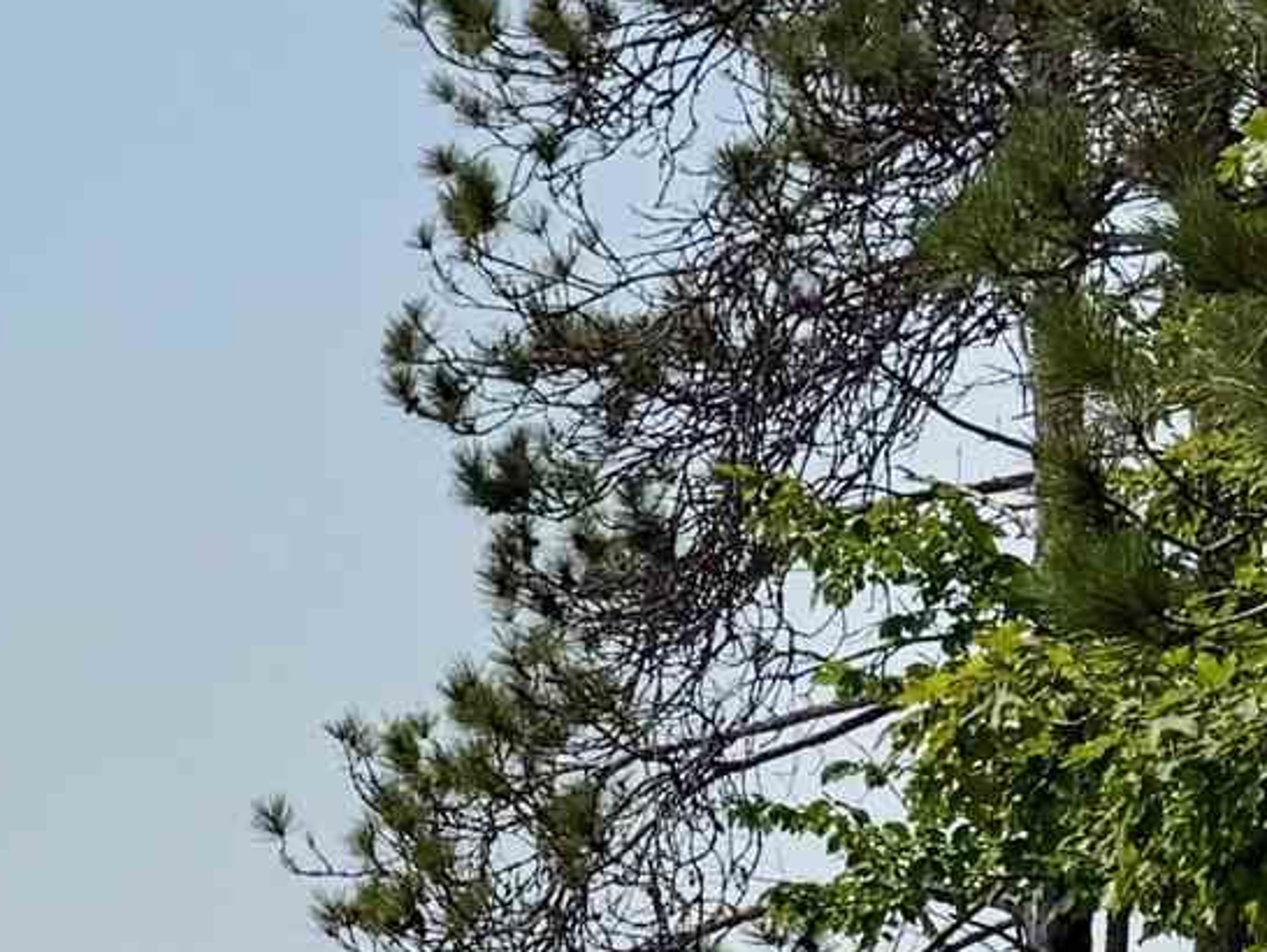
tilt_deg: +1.7
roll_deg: -0.1
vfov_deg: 10.8
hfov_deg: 12.9
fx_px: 4943
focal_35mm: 135
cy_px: 1203
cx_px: -1179
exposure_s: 1/11905
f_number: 1.78
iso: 80
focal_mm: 6.76
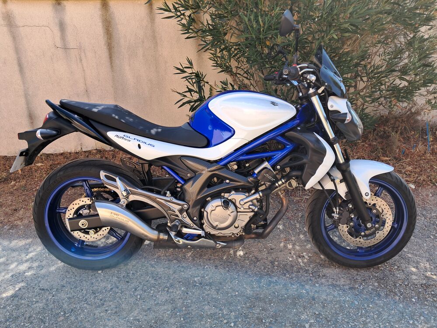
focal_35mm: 27
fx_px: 341
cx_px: 218
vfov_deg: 51.4
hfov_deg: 65.3
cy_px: 164
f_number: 1.8
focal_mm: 4
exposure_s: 1/116
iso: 50
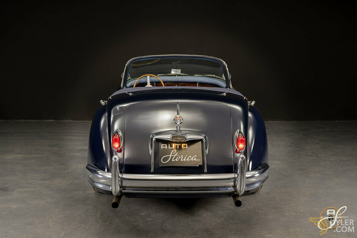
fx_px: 436
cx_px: 178
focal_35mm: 44
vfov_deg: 30.5
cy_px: 119
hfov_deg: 44.5
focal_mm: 44
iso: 250
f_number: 8
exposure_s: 1/2
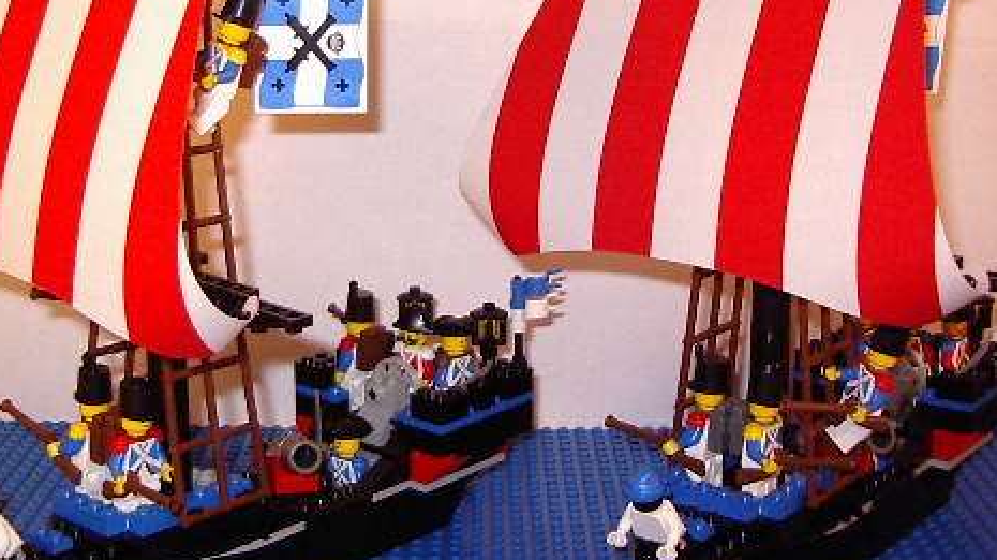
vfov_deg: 20.8
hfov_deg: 36.6
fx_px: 1506
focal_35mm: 57
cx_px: 467
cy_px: 103
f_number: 2.6
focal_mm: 5.8
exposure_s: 1/60
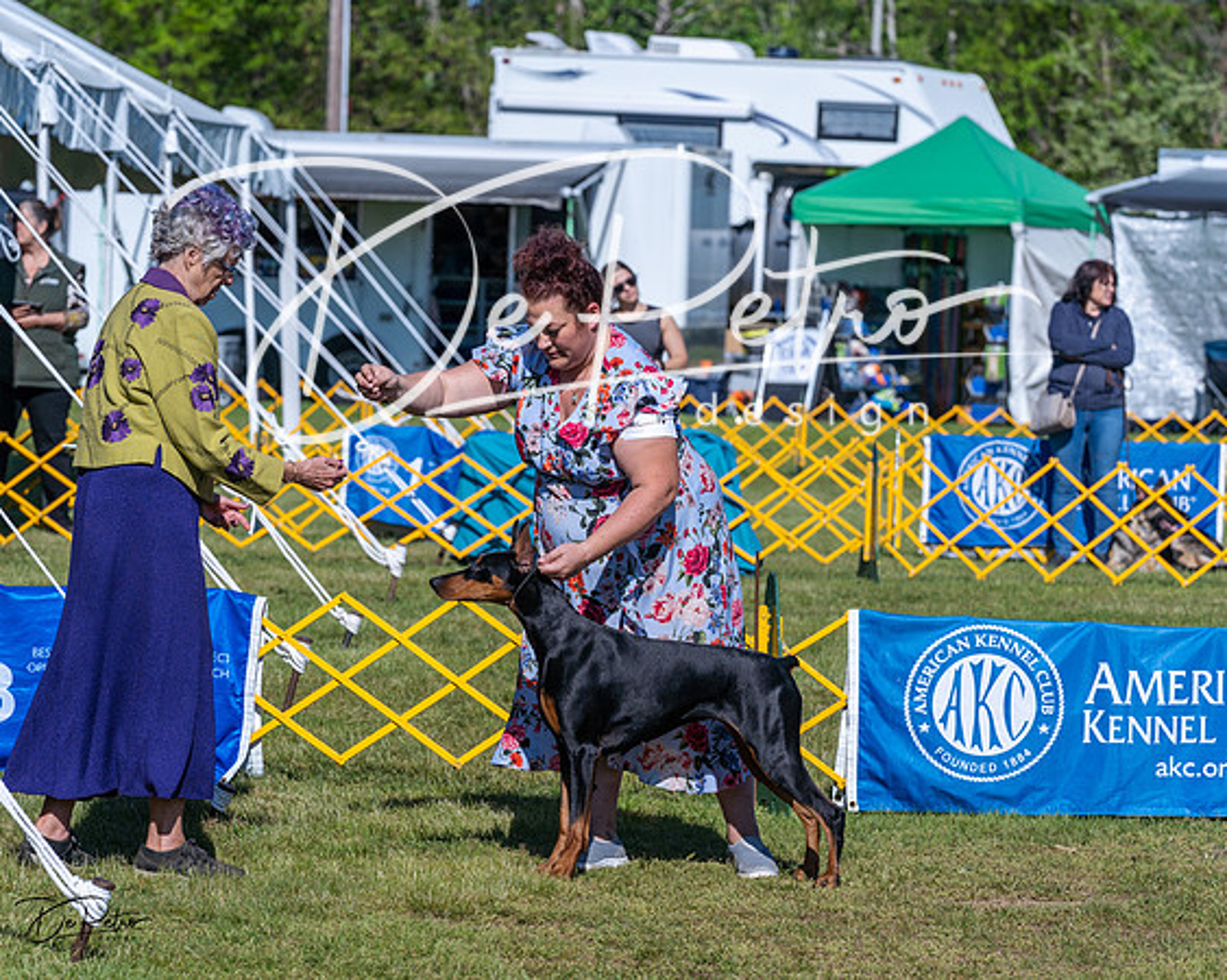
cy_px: 490
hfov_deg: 11.4
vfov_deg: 9.1
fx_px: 6173
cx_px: 614
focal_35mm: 170
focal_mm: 151
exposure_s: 1/1250
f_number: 6.3
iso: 160
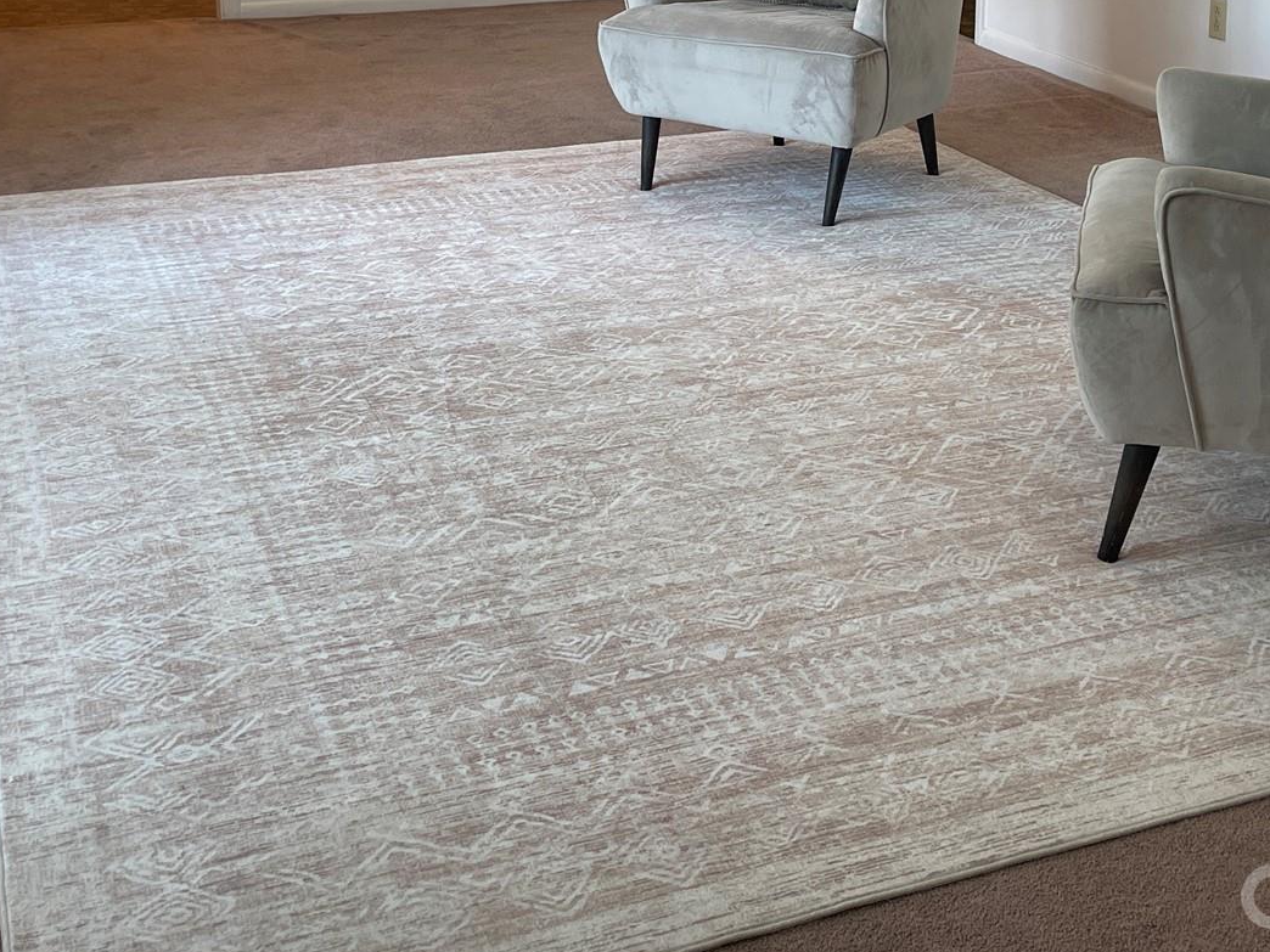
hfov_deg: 37.4
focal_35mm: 51
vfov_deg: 27.3
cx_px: 727
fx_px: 1871
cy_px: 55
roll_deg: -1.2
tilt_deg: -12.4
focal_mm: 5.1
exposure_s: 1/120
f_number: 1.6
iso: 100
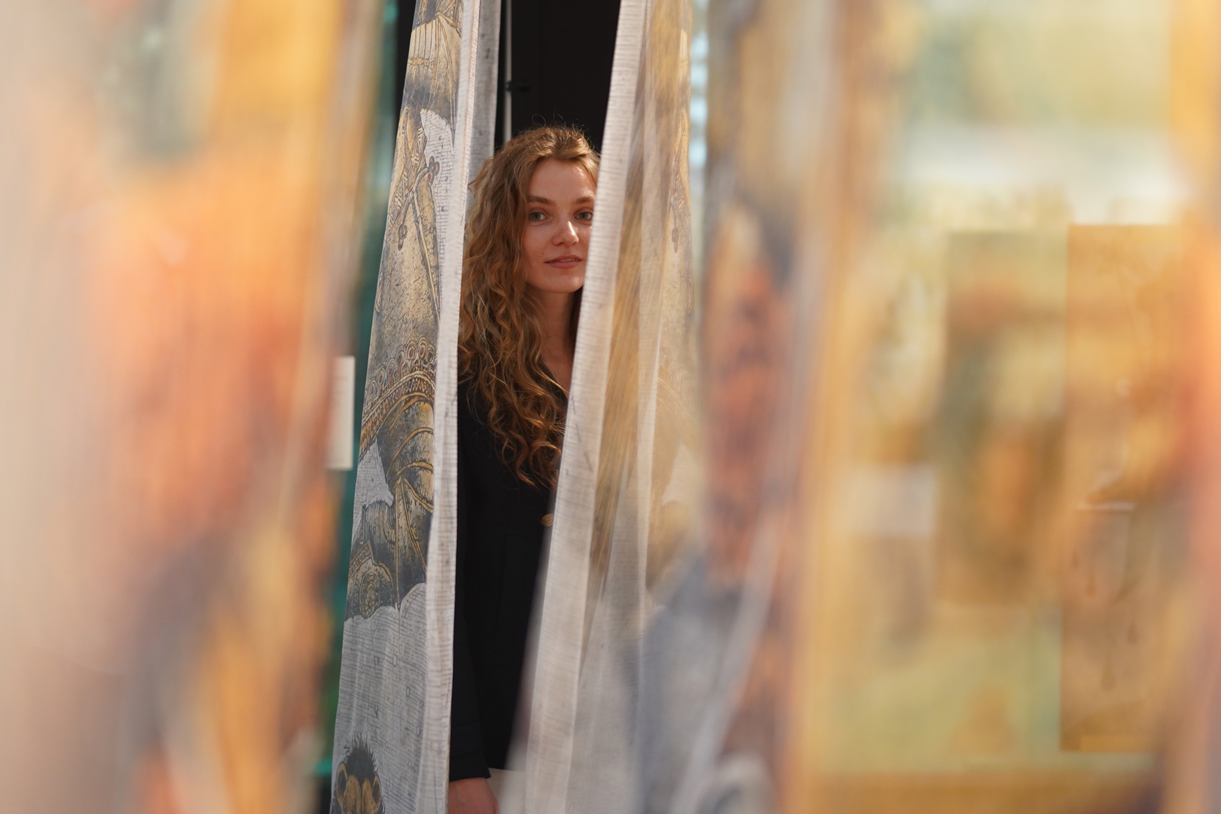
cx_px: 610
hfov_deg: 28.8
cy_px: 407
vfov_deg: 19.5
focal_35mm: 70
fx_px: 2374
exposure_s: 1/250
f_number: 2.8
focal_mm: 70
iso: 2000
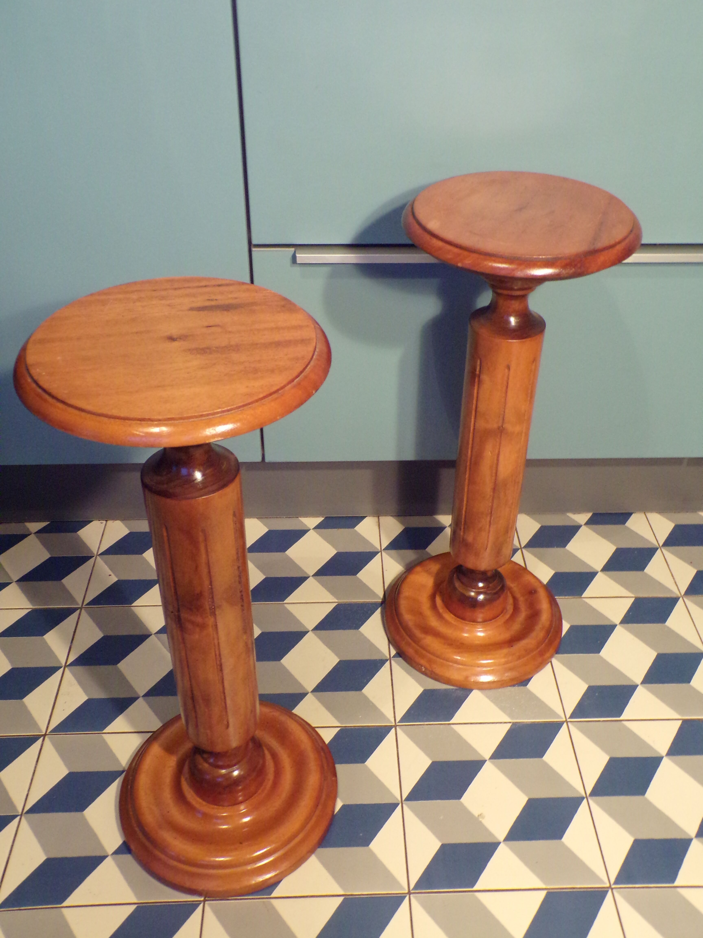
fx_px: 866
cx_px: 352
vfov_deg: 56.8
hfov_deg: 44.2
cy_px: 469
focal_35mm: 32
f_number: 3.2
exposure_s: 1/17
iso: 489
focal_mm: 5.8
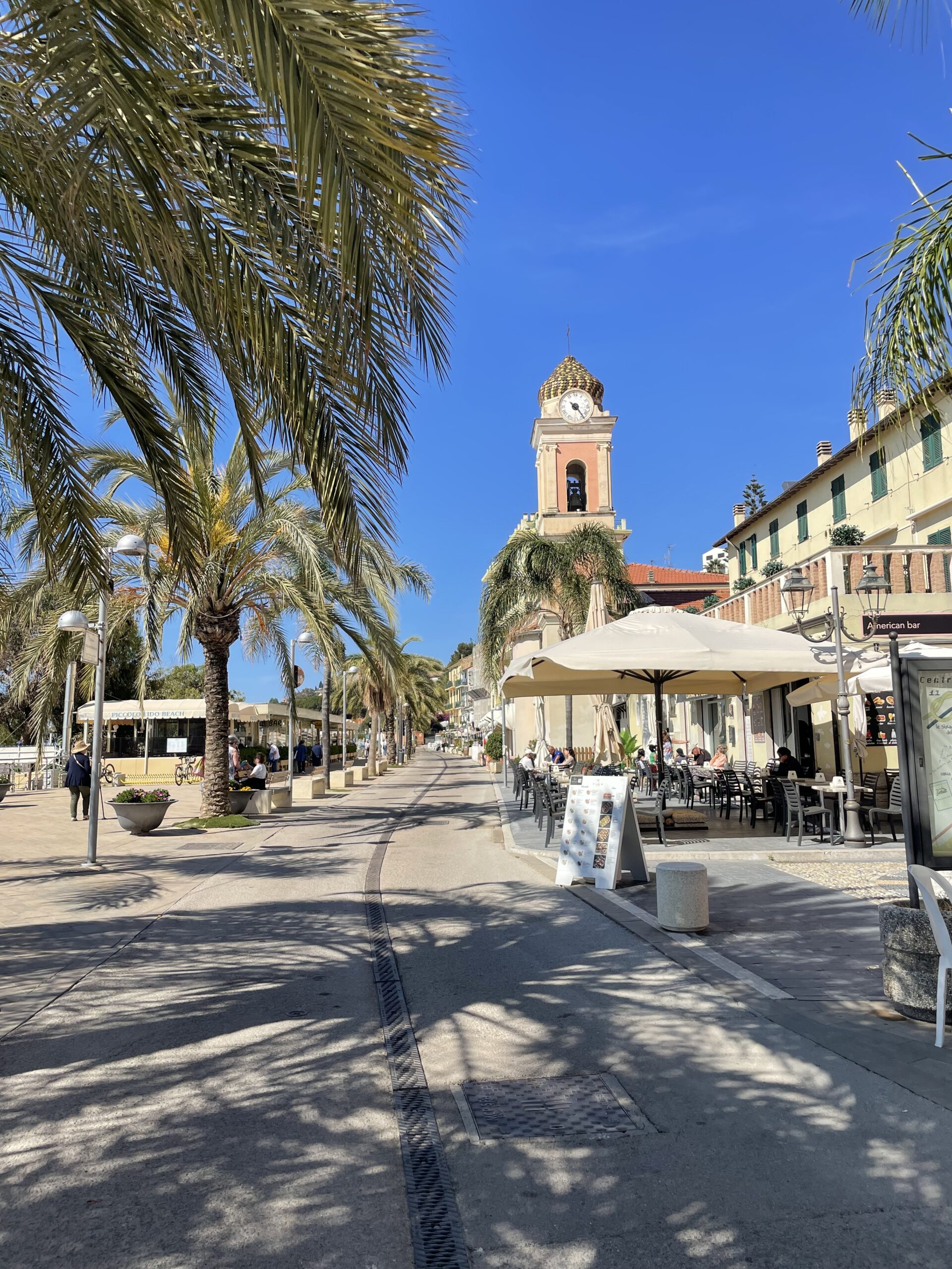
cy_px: 634
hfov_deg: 53.1
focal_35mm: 26
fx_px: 953
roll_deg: +1.4
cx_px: 476
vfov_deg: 67.3
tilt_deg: +7.7
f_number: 1.6
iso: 32
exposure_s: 1/3509
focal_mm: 4.2
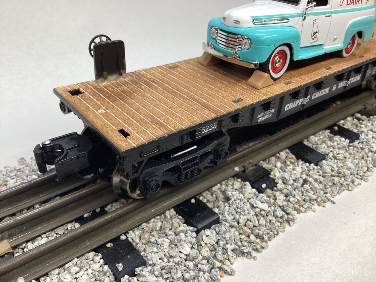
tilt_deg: -33.2
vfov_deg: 45.4
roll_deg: -3.1
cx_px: 188
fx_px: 337
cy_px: 141
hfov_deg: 58.4
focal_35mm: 31
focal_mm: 3.3
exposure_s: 1/120
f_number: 2.4
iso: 64
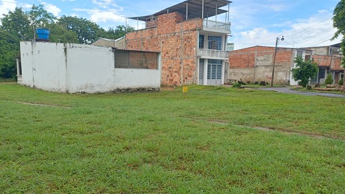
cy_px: 105
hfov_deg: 67.9
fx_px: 256
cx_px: 169
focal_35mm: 28
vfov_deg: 41.5
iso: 50
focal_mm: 4.65
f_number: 1.8
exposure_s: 1/427
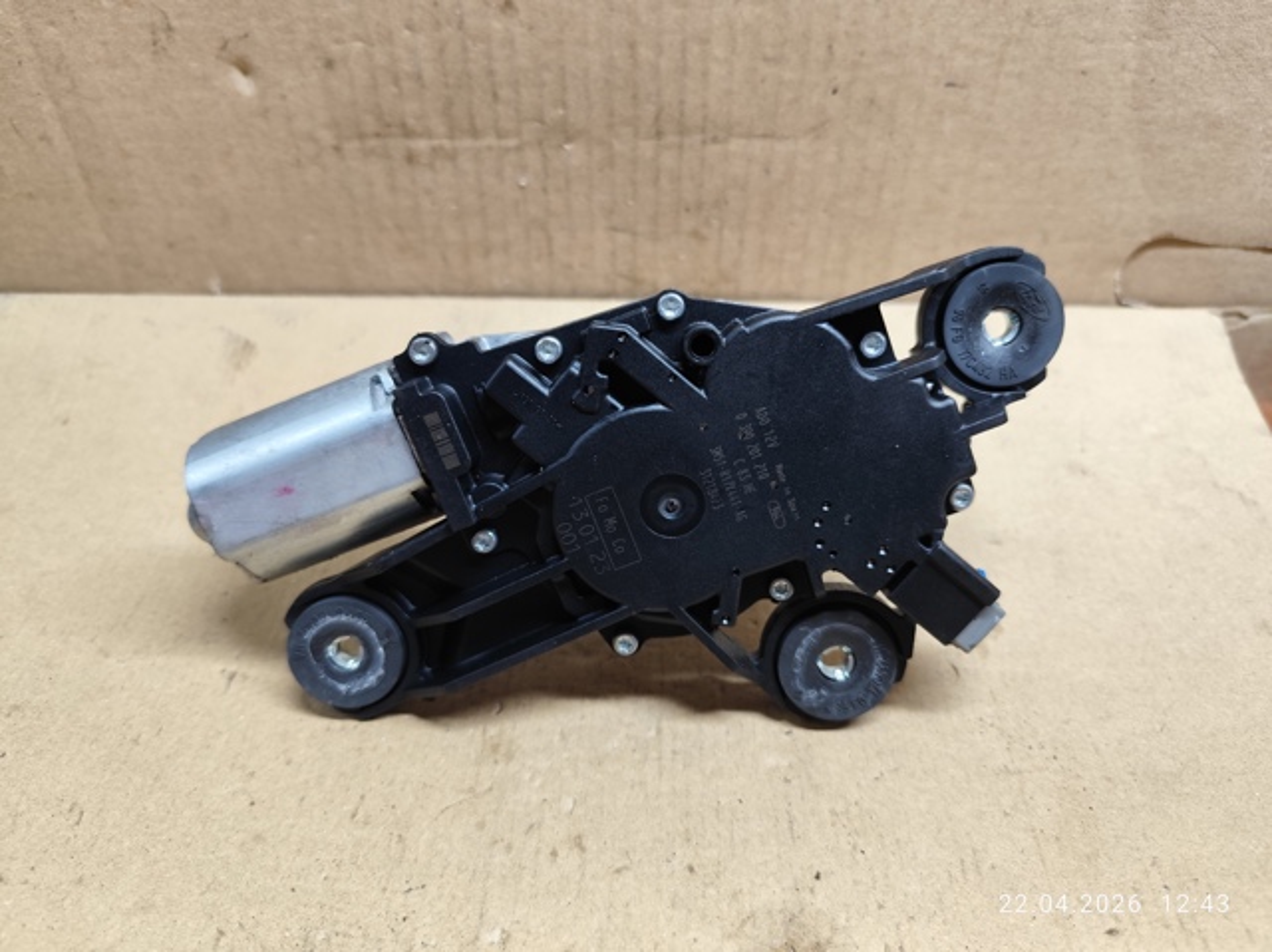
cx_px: 636
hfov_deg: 74.0
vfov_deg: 58.8
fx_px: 845
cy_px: 476
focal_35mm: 23
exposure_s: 1/100
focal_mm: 6.19
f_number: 1.65
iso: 400
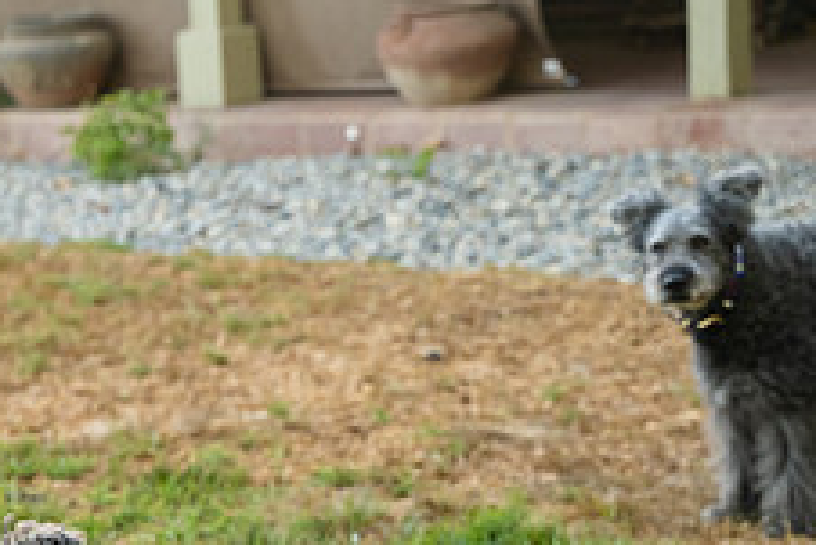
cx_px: -159
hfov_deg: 16.0
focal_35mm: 123
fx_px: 2790
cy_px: 695
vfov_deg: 10.9
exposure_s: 1/500
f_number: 4
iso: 800
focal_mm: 48
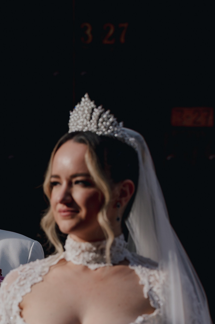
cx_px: 29
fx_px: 1732
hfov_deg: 7.1
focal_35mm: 193
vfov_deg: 10.6
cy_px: 308
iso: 100
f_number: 3.5
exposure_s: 1/1600
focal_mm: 85
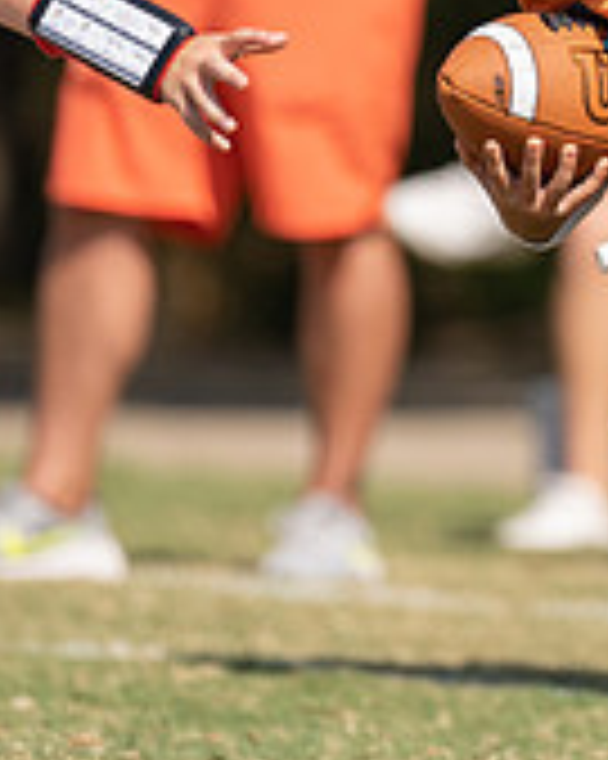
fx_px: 17358
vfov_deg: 2.5
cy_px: 2
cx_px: 763
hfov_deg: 2.0
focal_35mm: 771
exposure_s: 1/1600
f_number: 2.8
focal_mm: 200
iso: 100
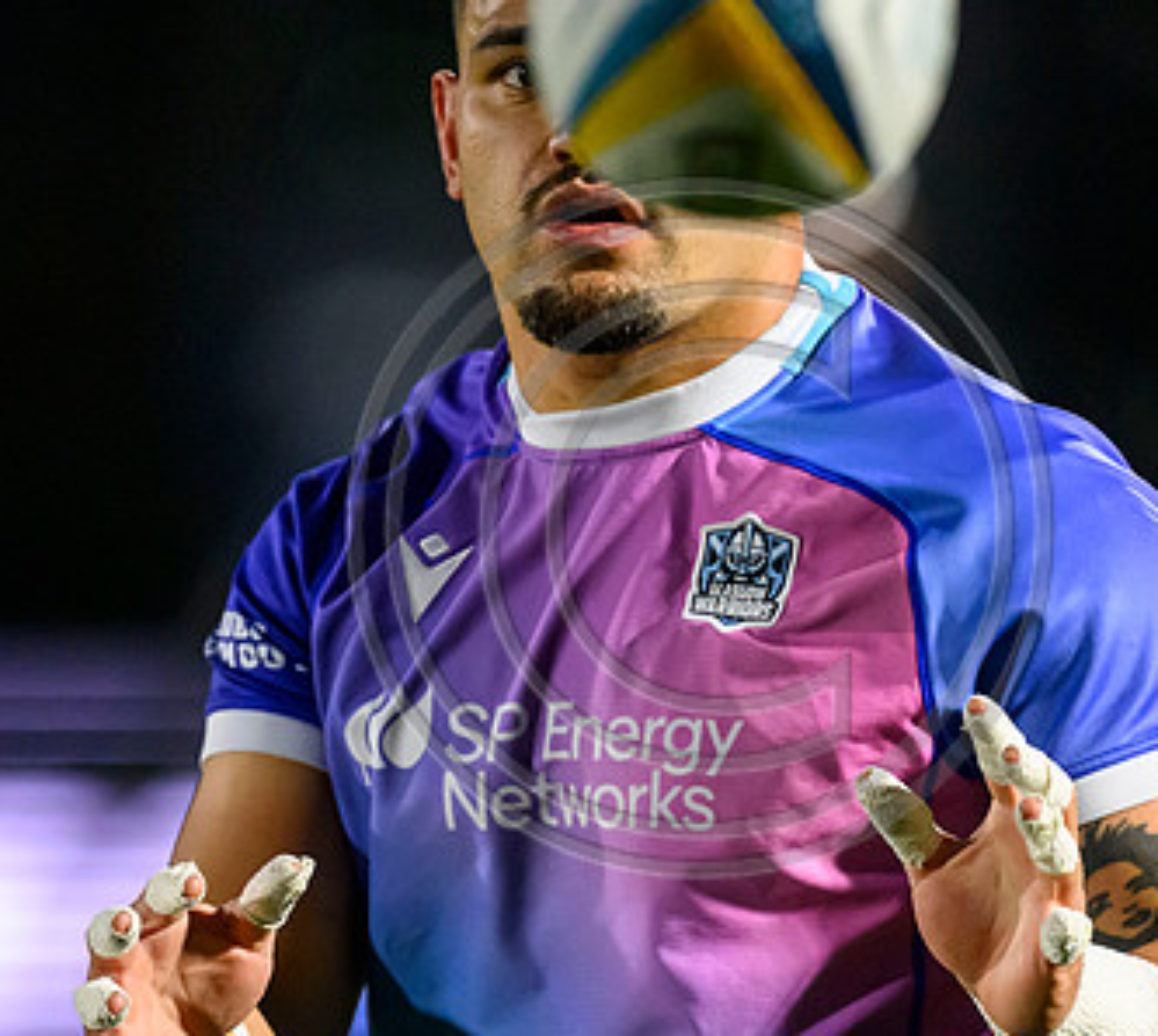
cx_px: 786
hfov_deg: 1.8
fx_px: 35914
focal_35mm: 1000
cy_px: 819
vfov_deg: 1.7
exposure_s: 1/2000
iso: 6400
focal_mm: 400
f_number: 3.2
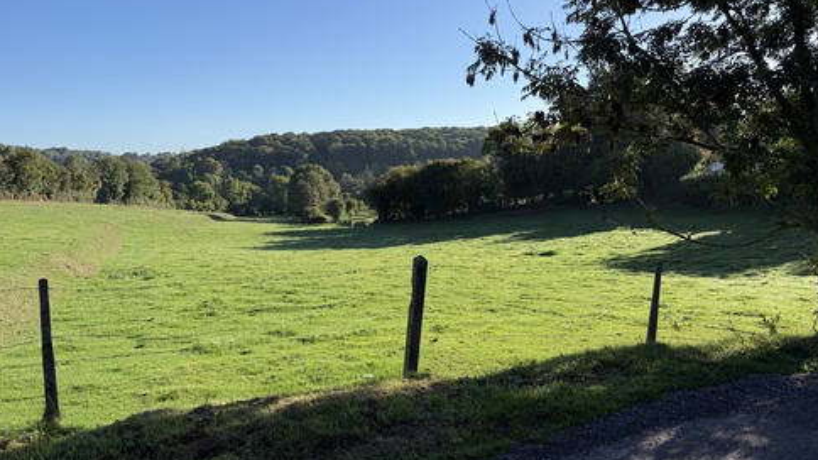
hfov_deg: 69.9
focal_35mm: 27
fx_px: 586
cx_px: 419
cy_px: 229
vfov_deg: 42.9
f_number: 1.78
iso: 80
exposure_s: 1/2907
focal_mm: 6.76
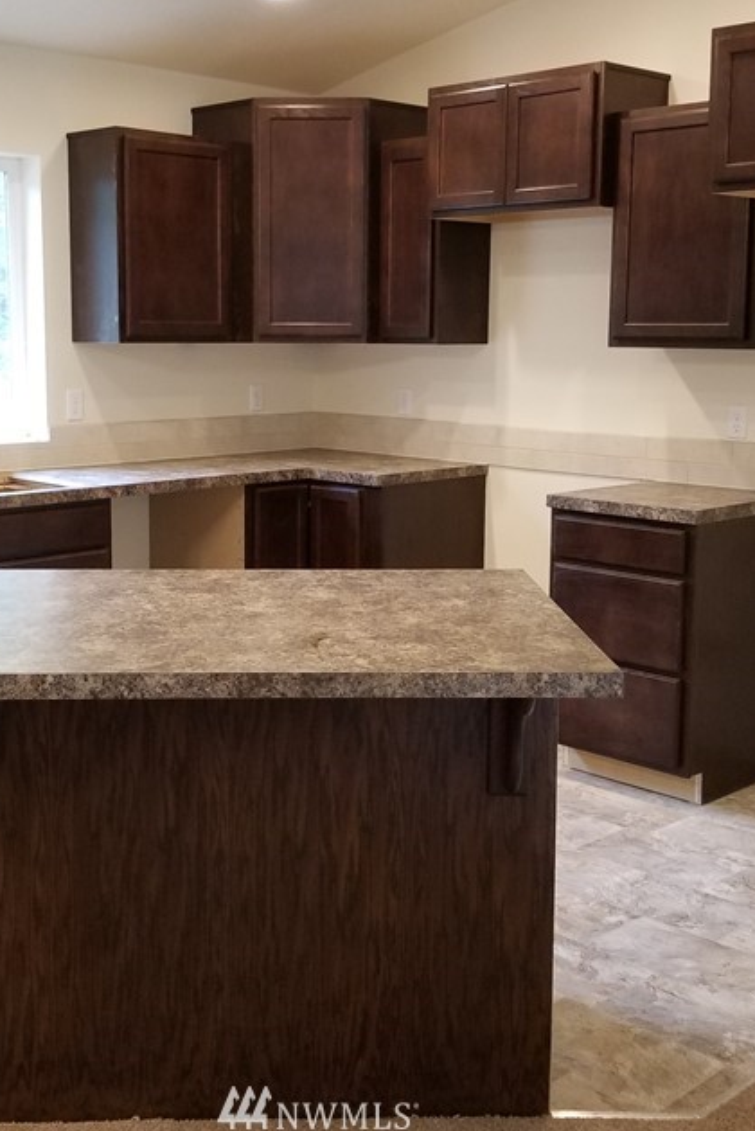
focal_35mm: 44
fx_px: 1383
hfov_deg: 30.5
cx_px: 318
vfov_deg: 44.4
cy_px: 485
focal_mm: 4.3
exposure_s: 1/40
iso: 200
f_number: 1.7
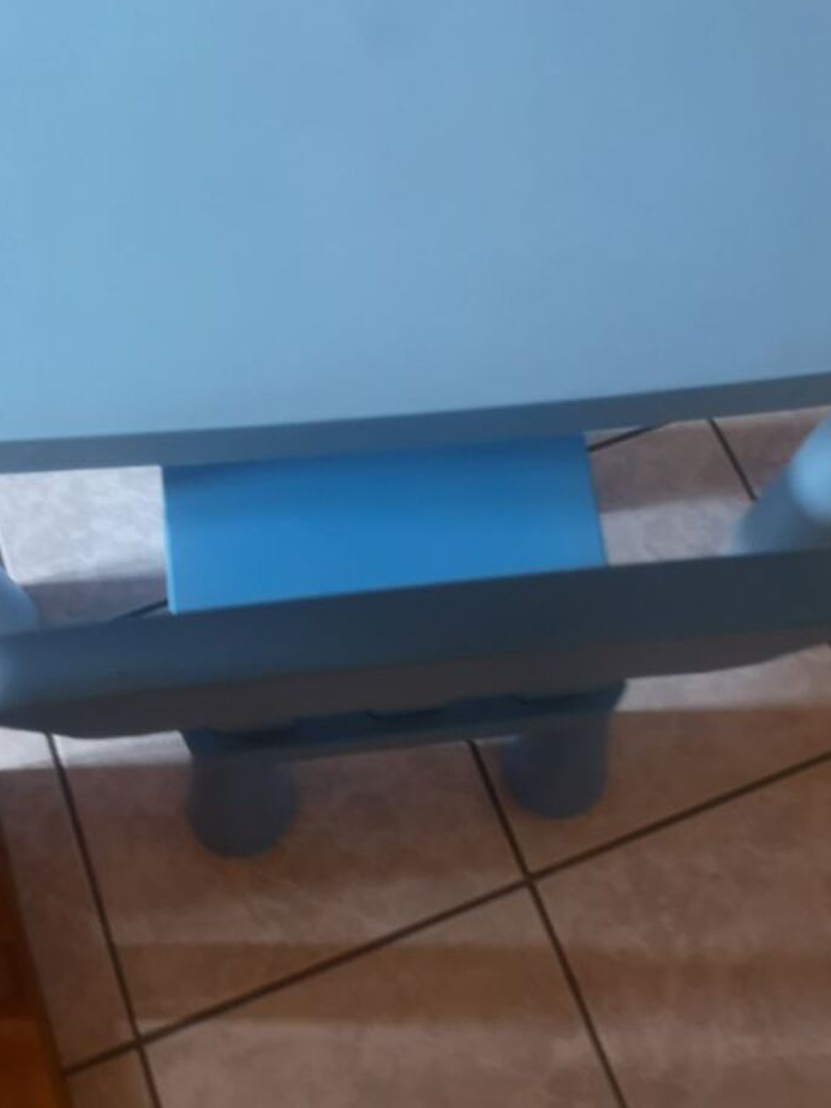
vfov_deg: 47.6
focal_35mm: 39
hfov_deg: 36.8
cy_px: 452
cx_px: 401
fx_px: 1249
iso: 500
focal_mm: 3.95
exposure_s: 1/33.3
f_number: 1.8
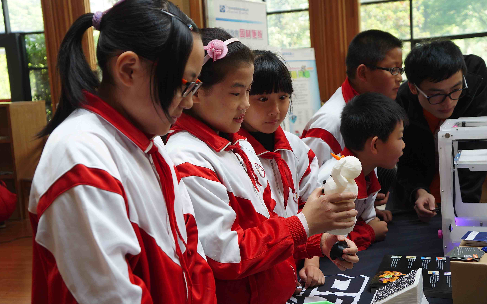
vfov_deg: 27.1
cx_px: 244
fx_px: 631
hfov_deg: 42.2
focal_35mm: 48
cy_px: 149
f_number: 4.5
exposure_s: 1/80
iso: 200
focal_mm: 31
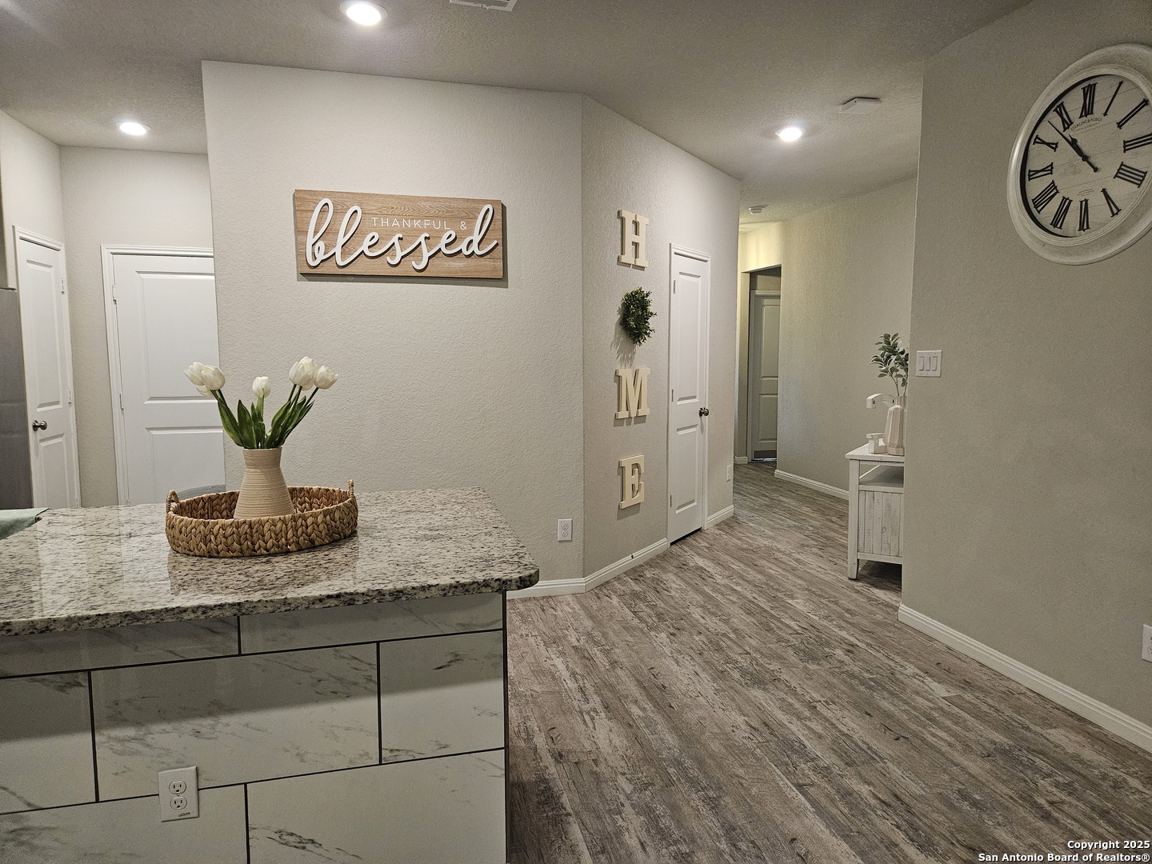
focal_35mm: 23
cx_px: 576
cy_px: 432
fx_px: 765
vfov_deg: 58.9
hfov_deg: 73.9
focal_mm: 5.4
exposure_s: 1/120
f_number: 1.8
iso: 640
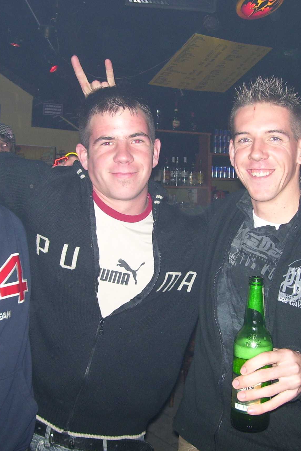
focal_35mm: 50
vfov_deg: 39.6
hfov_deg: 27.0
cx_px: 164
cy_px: 226
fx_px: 627
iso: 100
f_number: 2.7
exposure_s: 1/60
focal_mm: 6
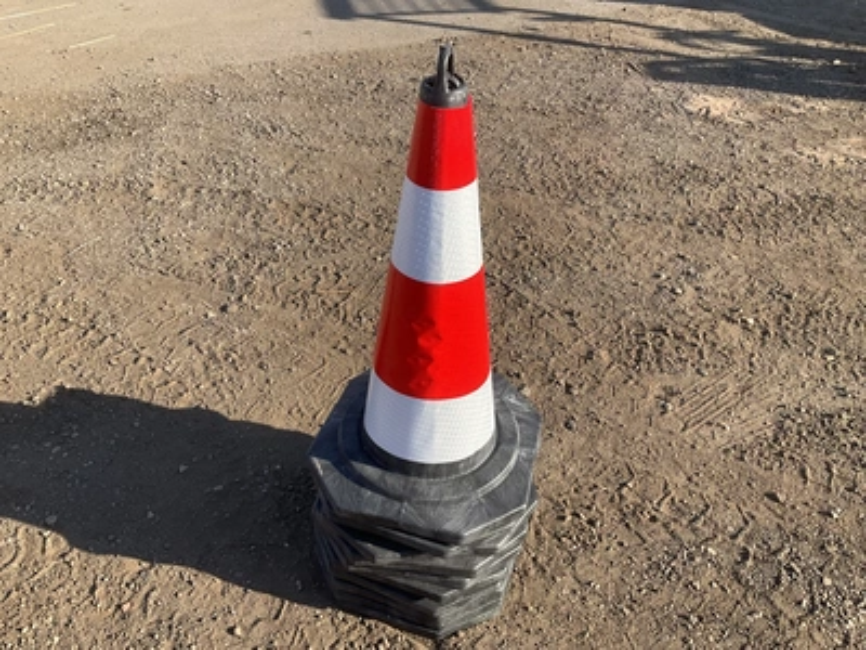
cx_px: 433
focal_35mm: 29
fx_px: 726
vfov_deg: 48.2
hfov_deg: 61.7
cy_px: 325
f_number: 1.8
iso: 25
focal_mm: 3
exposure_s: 1/691
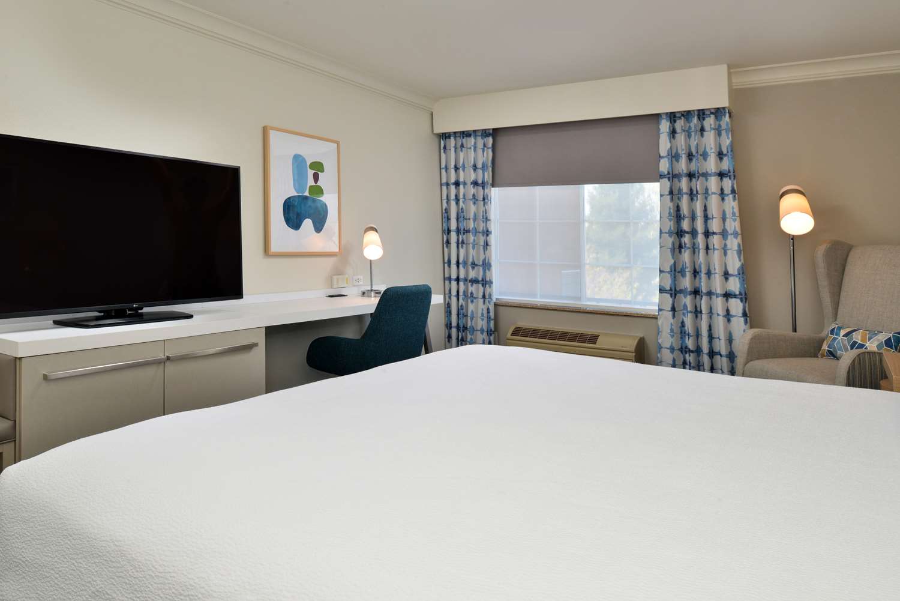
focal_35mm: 24
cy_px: 300
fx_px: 600
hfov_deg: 73.7
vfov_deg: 53.2
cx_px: 450
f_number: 13
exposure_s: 1/60
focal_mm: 24
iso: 640
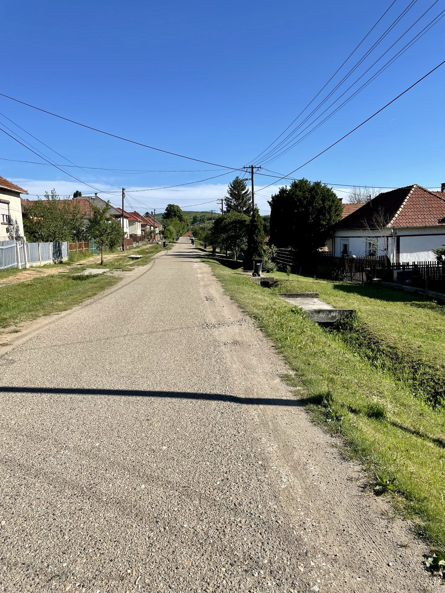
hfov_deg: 53.1
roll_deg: +1.3
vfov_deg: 67.3
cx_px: 222
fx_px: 446
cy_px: 296
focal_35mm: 26
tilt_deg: -6.6
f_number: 1.6
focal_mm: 4.2
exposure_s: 1/3401
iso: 32
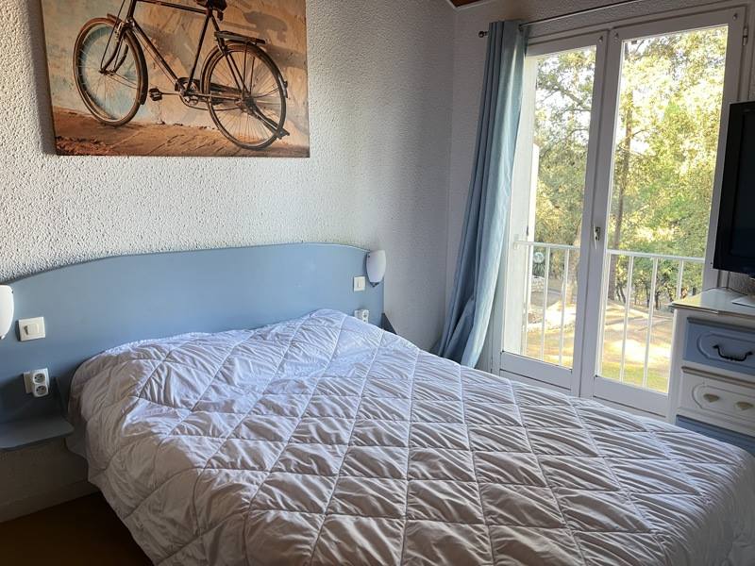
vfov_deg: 53.1
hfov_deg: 67.3
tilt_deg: -10.4
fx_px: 567
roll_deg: -0.5
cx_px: 378
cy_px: 283
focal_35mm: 26
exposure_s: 1/77
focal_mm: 5.1
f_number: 1.6
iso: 125
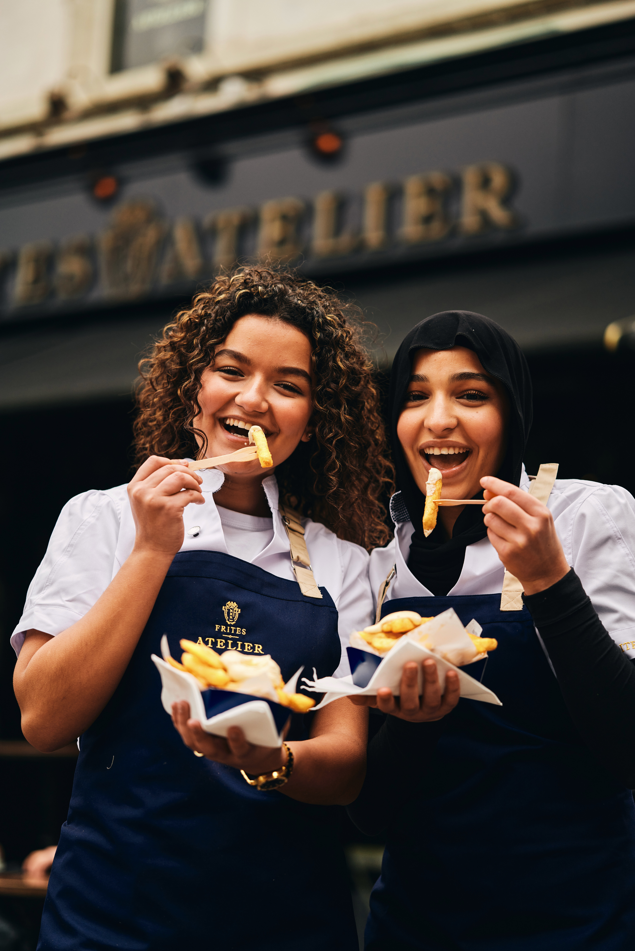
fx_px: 1983
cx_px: 318
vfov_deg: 27.0
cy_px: 476
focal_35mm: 75
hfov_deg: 18.2
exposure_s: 1/2500
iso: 200
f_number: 2
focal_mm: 75
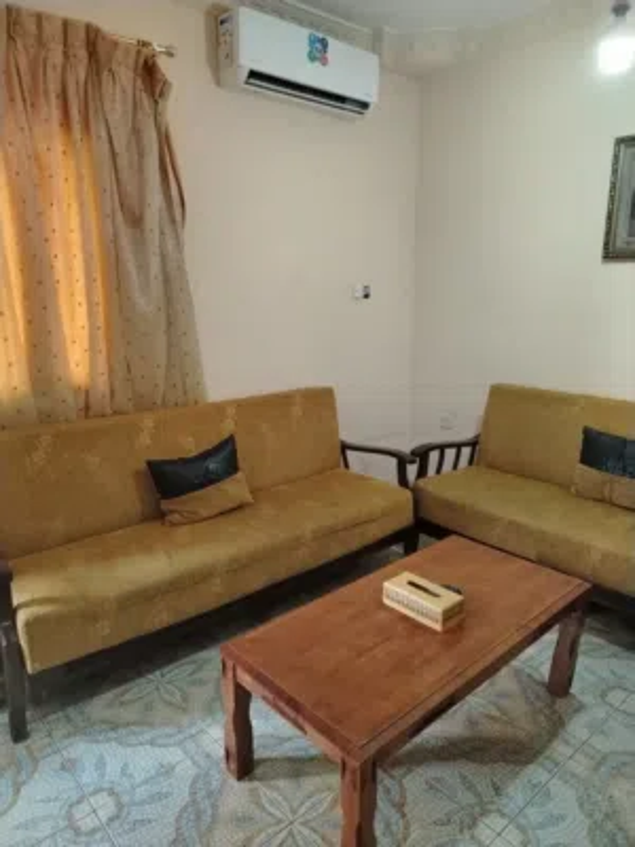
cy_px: 424
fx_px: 587
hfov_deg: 56.8
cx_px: 318
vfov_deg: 71.6
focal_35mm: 24
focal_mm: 5.25
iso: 2000
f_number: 1.75
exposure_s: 1/120
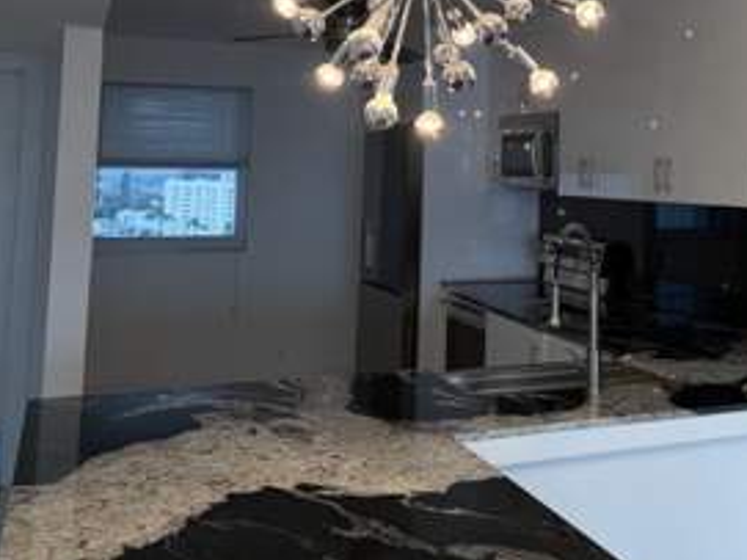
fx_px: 992
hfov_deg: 40.1
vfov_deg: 30.3
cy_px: 73
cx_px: 565
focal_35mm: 46
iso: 50
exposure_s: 1/132
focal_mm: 5.96
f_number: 1.6
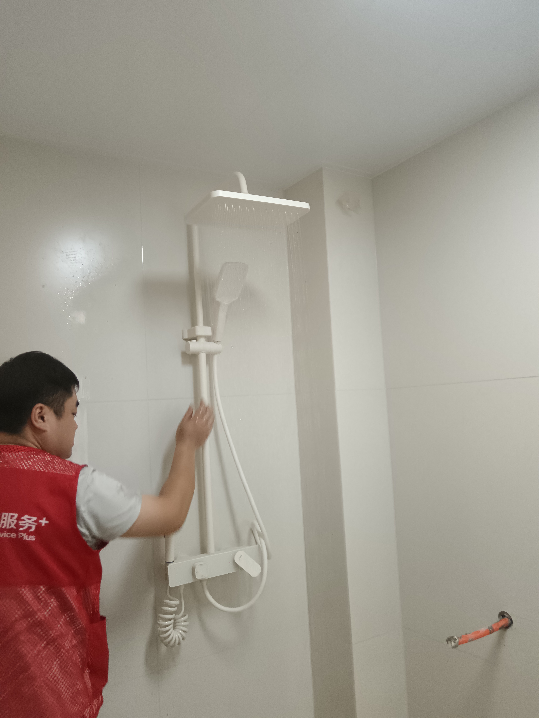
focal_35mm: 27
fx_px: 561
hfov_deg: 51.4
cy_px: 359
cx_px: 270
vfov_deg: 65.3
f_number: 1.9
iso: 1438
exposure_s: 1/100
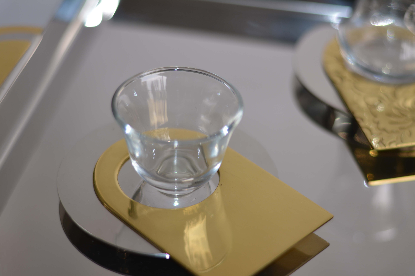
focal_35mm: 75
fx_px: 865
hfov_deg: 27.0
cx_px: 208
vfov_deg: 18.2
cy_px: 138
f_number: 1.8
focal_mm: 50
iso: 100
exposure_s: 1/200
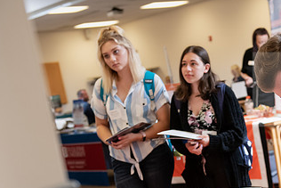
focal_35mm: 77
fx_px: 601
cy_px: 160
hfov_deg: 25.8
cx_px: 226
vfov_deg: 17.5
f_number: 3.5
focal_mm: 42
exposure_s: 1/200
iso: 1250
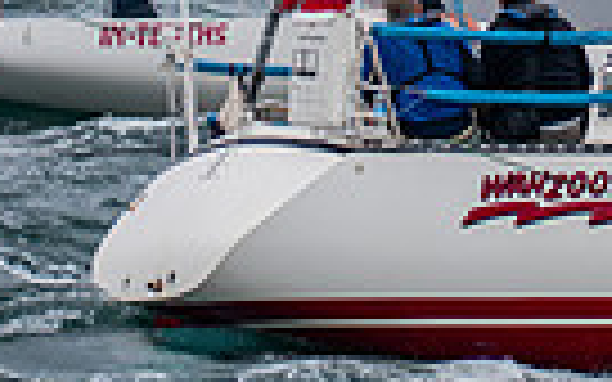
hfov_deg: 5.5
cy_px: -517
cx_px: 572
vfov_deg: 3.4
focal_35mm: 380
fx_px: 6338
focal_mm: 75
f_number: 5.6
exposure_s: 1/500
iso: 400
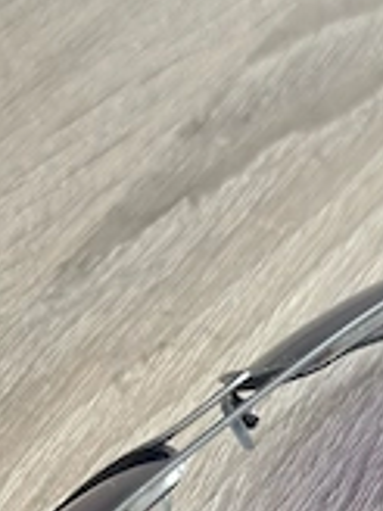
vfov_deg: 16.3
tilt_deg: -51.0
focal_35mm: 117
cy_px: 573
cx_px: 265
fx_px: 1726
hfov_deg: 12.6
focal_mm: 6.86
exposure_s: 1/47
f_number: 1.78
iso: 400
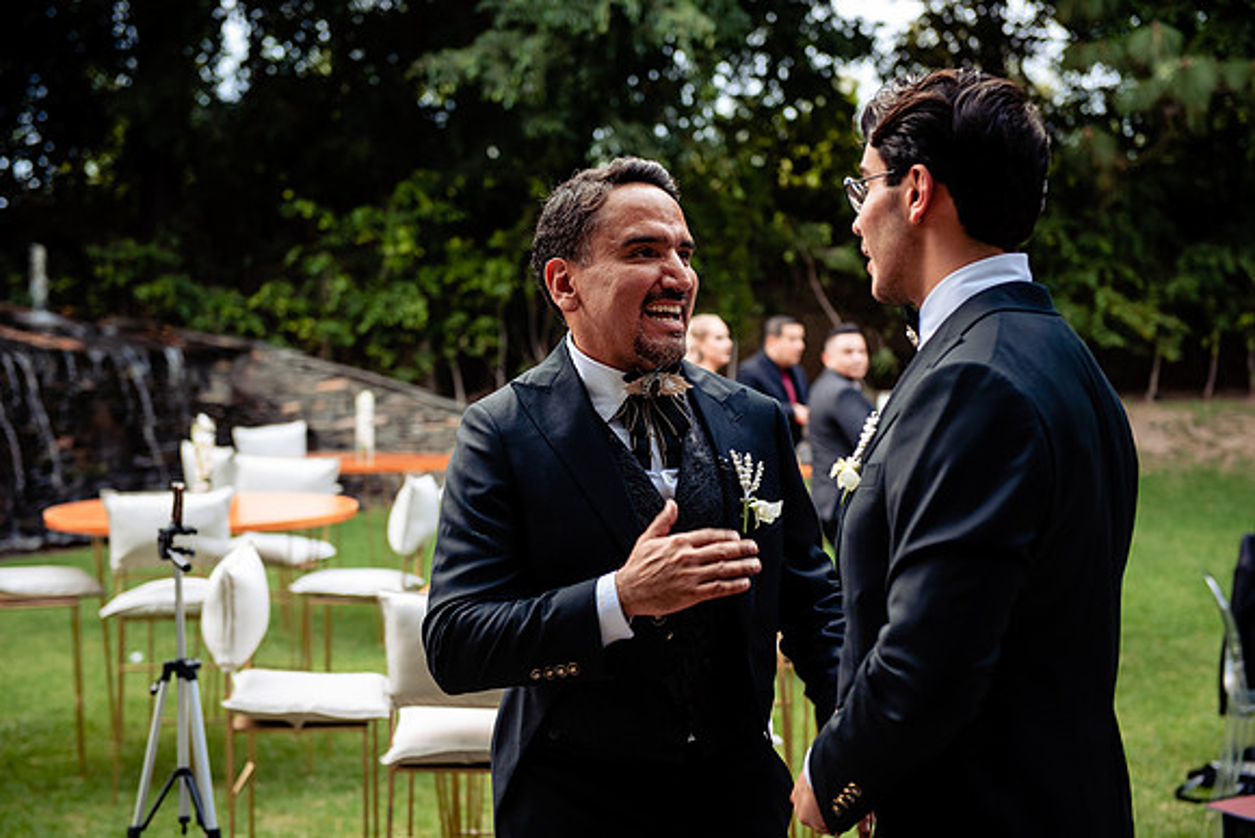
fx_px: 2022
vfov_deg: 23.4
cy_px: 419
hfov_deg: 34.5
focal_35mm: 58
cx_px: 628
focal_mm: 58
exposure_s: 1/125
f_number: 3.5
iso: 500
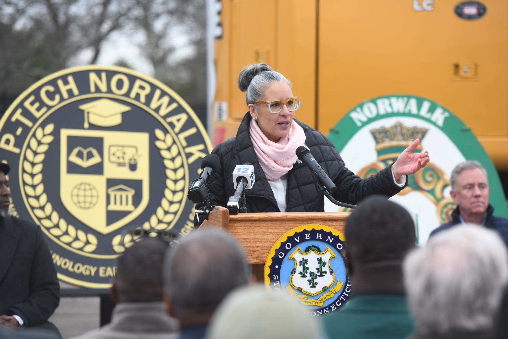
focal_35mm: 165
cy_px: 170
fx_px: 2328
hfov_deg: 12.5
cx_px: 254
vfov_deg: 8.3
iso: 400
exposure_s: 1/500
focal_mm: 165
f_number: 4.5
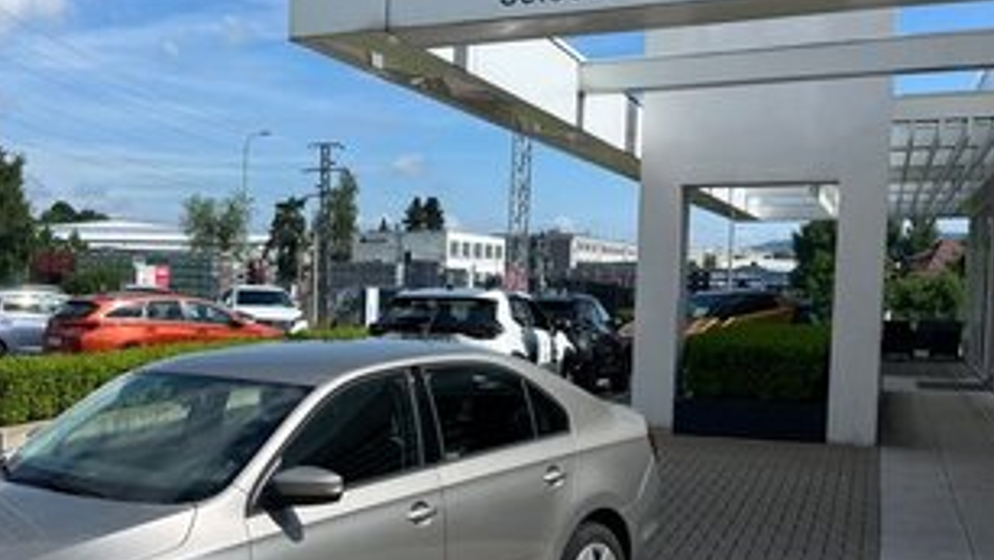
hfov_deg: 43.9
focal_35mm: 45
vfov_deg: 26.4
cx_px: 243
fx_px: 1187
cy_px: 366
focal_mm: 5.1
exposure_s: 1/4310
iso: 50
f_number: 1.6
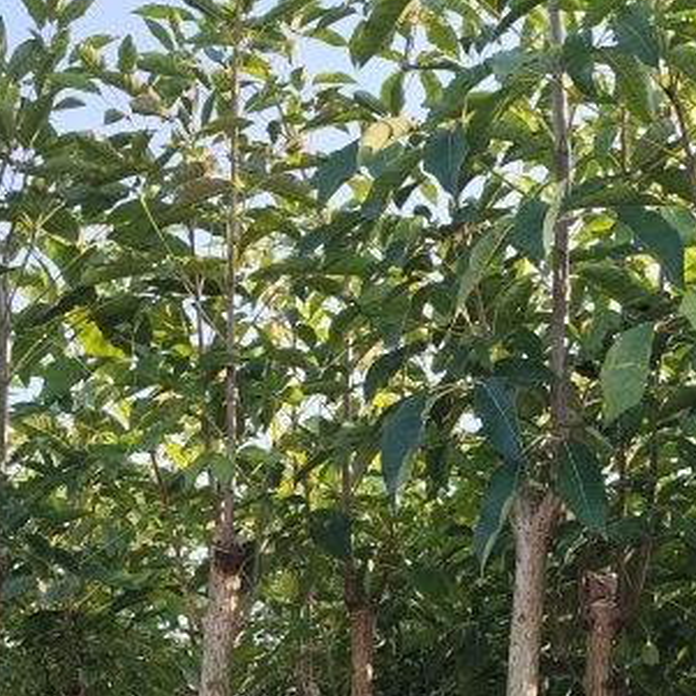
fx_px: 1638
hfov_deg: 23.9
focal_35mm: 72
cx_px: 456
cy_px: 864
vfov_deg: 22.0
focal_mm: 6.19
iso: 50
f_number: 1.65
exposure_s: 1/442
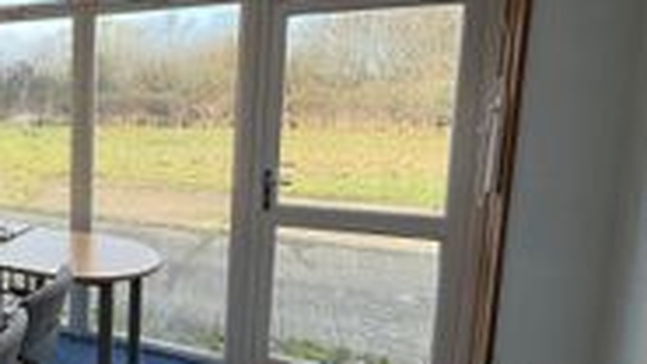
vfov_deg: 35.6
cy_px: 158
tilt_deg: -5.5
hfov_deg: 47.2
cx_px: -28
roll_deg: +0.1
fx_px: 566
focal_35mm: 33
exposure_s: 1/281
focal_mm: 2.22
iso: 50
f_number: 2.2
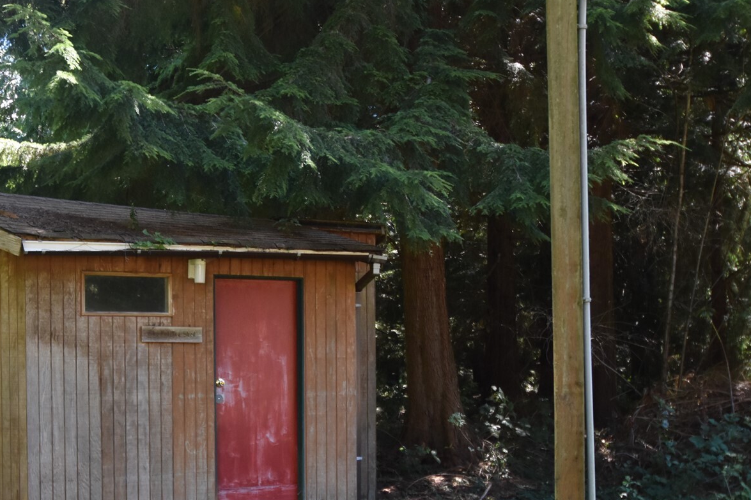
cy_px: 354
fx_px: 1085
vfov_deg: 25.8
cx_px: 228
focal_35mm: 52
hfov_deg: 37.6
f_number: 4.5
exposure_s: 1/125
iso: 800
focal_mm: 24
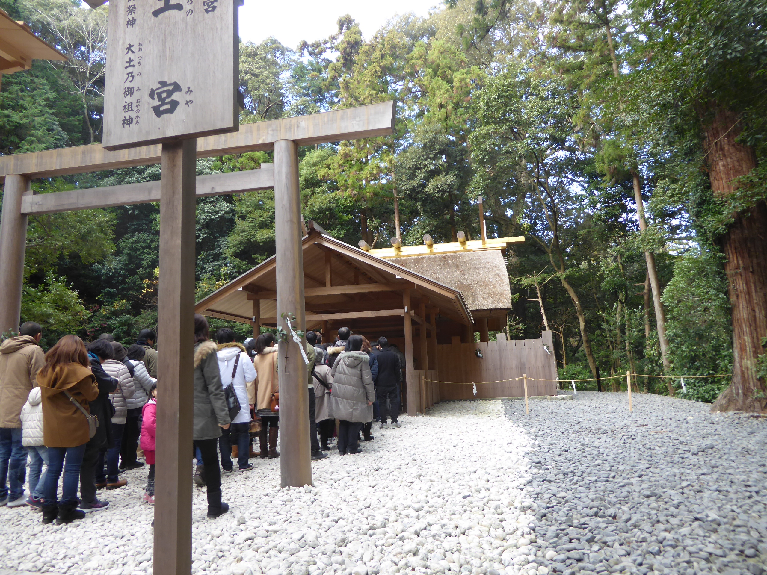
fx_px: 554
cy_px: 288
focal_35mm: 25
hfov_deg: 69.4
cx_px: 384
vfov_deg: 54.9
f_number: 3.3
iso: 125
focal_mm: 4.3
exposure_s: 1/60
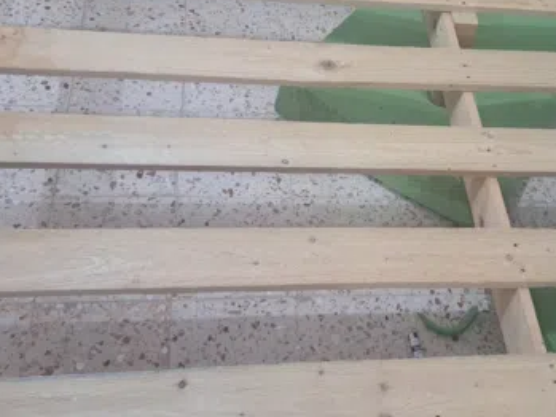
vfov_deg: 32.8
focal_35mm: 44
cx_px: 363
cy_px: 169
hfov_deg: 42.4
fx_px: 707
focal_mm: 5.23
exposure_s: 1/25
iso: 320
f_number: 1.8
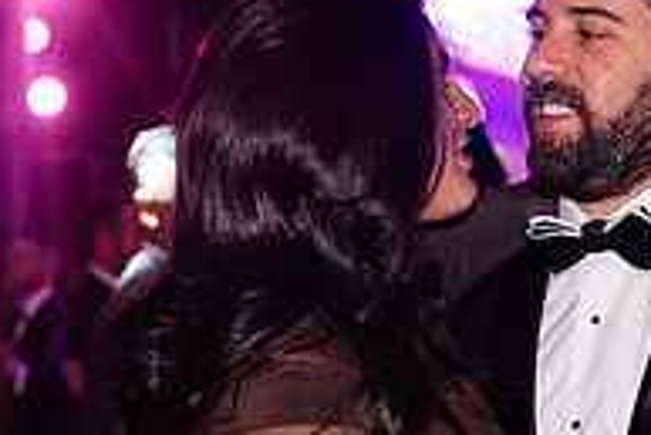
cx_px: 560
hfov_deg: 19.2
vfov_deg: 13.1
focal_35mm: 105
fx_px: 1900
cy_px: 224
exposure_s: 1/200
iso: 1000
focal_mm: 35
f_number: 2.8
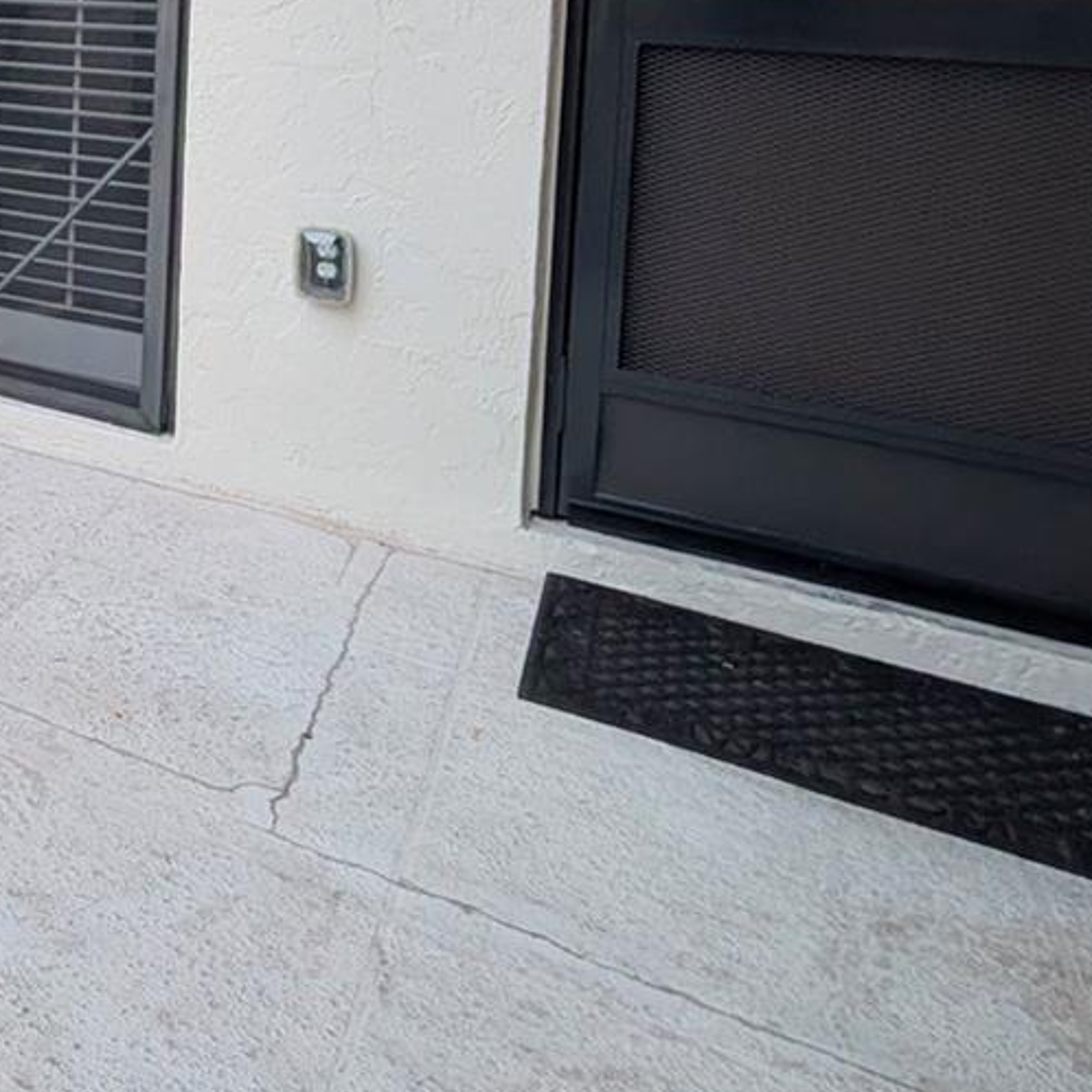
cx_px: -355
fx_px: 1213
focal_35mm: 34
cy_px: 2
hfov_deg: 33.7
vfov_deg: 42.0
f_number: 1.7
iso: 51
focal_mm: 2.02
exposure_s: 1/1499
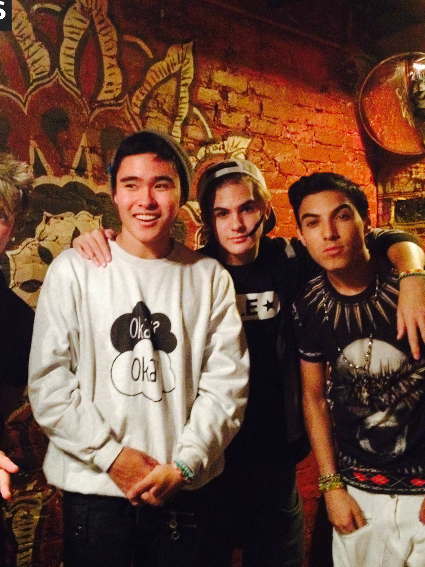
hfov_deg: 29.3
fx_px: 802
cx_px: 116
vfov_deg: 38.9
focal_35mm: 49
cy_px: 287
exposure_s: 1/15
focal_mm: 4.28
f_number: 2.4
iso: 800
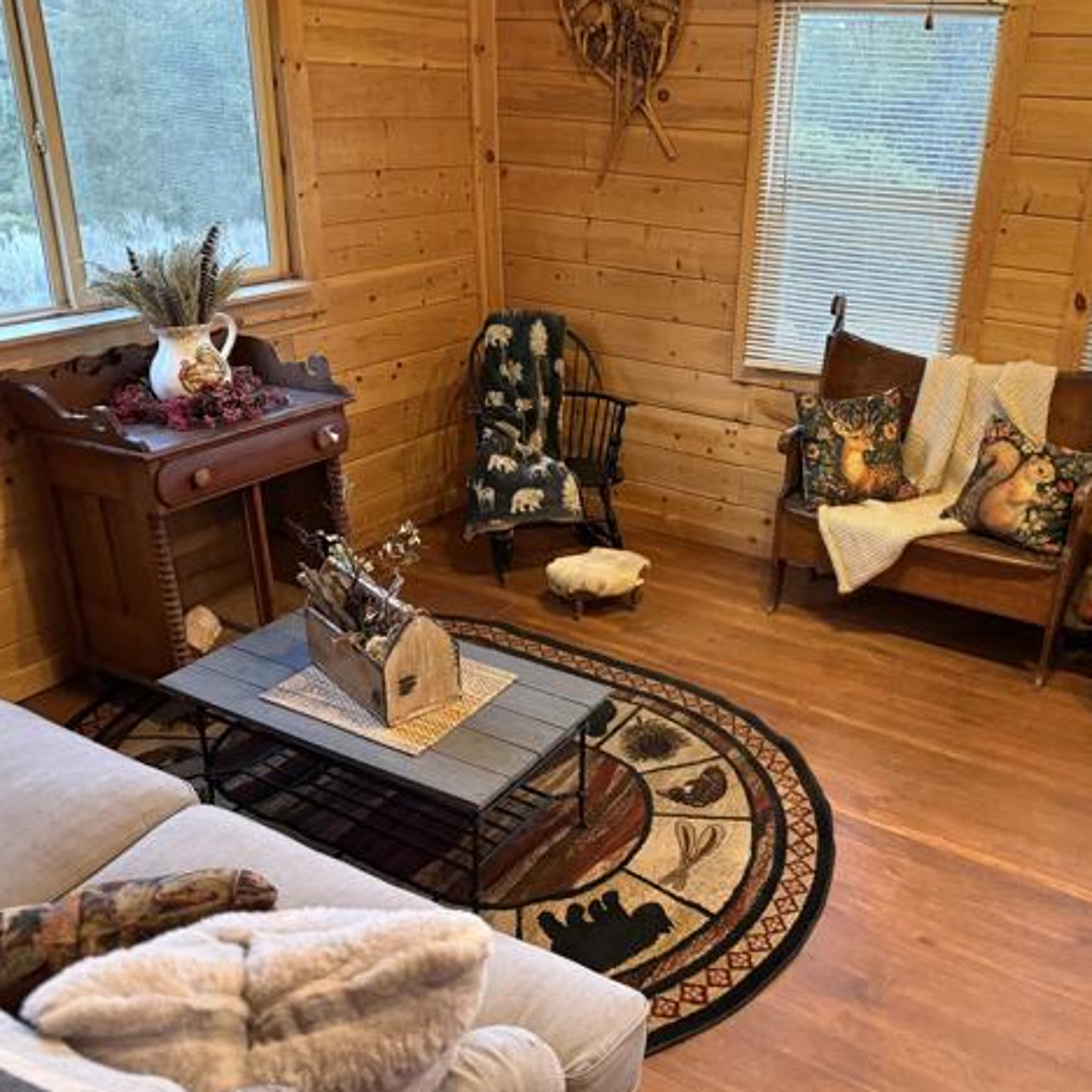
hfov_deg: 54.8
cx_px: 700
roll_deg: -2.4
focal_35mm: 29
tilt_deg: -22.2
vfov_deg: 55.6
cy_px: 548
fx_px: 1035
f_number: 1.78
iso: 640
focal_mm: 6.76
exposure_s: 1/60
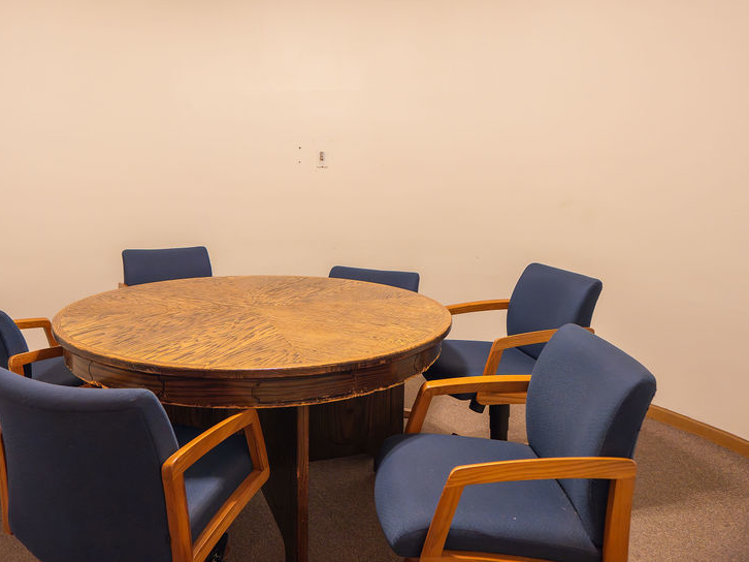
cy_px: 182
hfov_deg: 64.8
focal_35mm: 27
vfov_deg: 50.3
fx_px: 584
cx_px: 301
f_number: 3.2
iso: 800
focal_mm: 16
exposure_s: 1/50
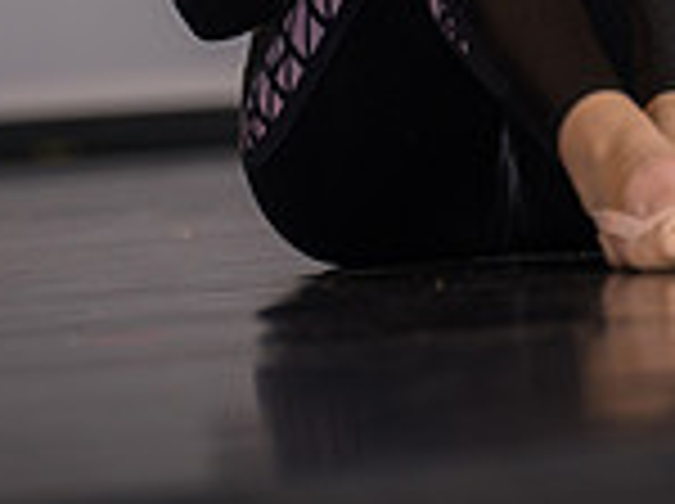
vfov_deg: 3.6
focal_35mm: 413
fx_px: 8040
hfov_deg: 4.8
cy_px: -477
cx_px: 464
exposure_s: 1/500
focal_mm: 143
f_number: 3.2
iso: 400
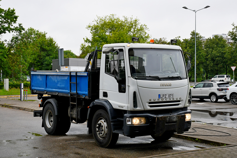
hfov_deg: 41.1
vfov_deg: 28.1
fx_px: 316
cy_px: 79
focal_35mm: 48
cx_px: 118
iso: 320
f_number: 6.3
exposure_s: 1/250
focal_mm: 32
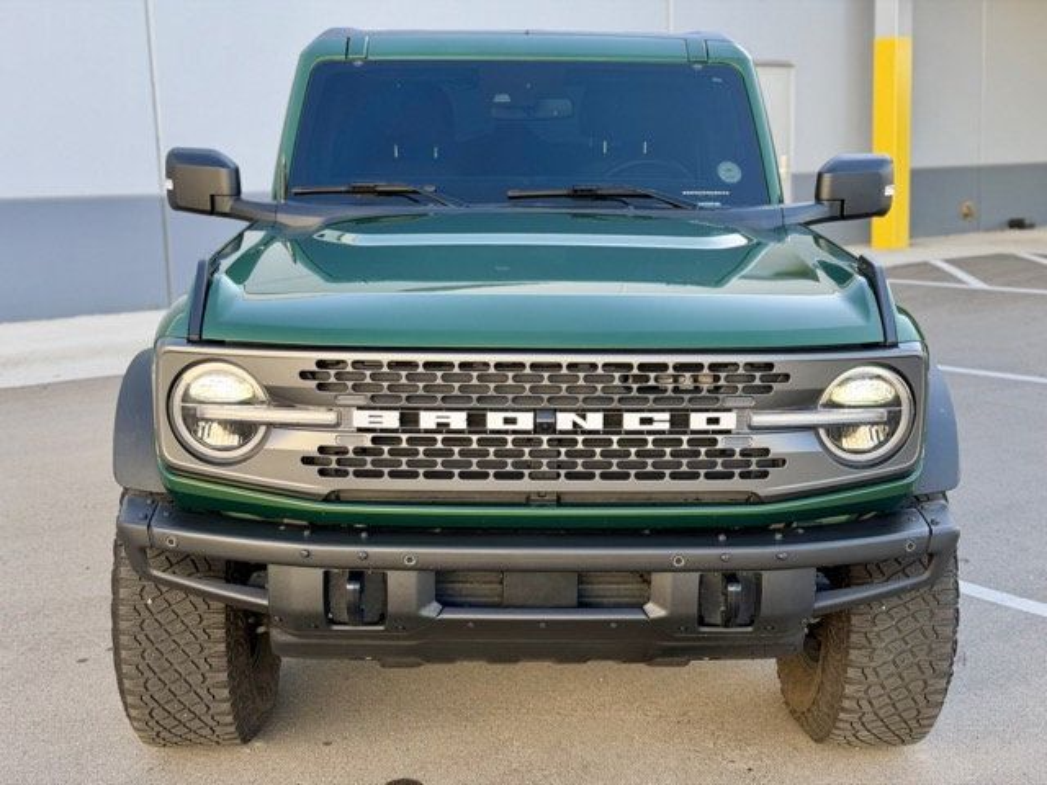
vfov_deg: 30.3
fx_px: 1452
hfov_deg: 39.7
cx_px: 524
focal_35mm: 48
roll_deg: +2.0
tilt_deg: -8.6
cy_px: 392
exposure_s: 1/316
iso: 80
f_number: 1.78
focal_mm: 6.76
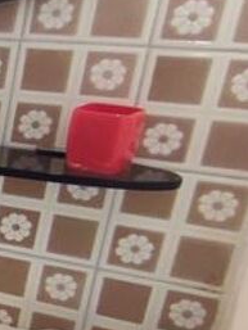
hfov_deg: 12.6
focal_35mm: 83
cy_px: 243
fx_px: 792
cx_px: -391
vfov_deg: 23.3
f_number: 2.2
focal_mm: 1.65
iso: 276
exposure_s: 1/50
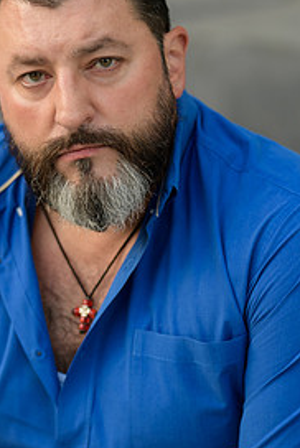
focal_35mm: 223
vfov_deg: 9.2
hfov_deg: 6.2
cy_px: 165
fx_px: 2780
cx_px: 101
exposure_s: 1/250
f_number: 2
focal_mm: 135
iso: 200
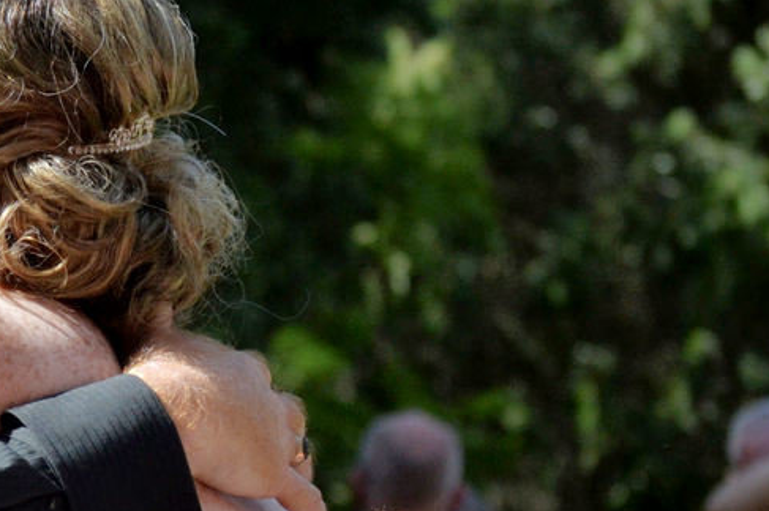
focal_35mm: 397
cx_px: -191
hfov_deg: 5.2
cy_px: 305
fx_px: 8474
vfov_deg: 3.5
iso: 400
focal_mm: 92
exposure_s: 1/1600
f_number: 6.3
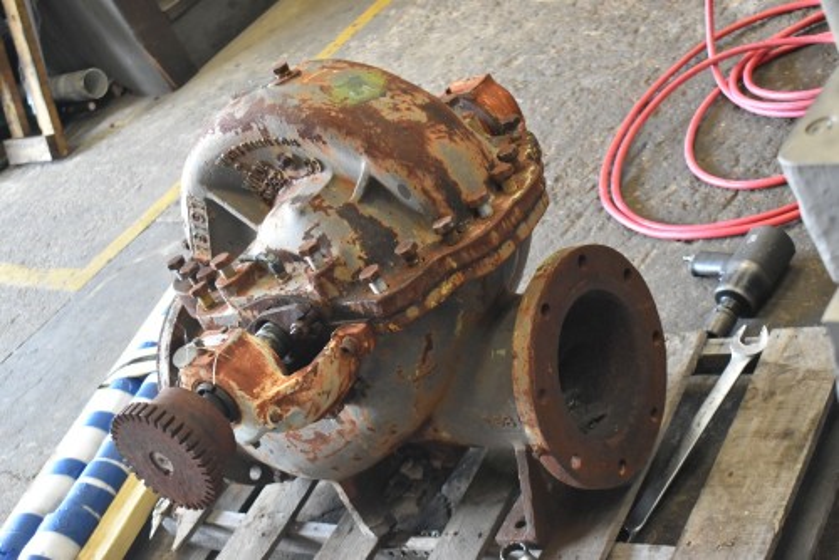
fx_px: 1329
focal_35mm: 57
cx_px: 420
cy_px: 280
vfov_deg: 23.8
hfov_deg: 35.0
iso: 2000
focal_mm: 38
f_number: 4.8
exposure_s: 1/125
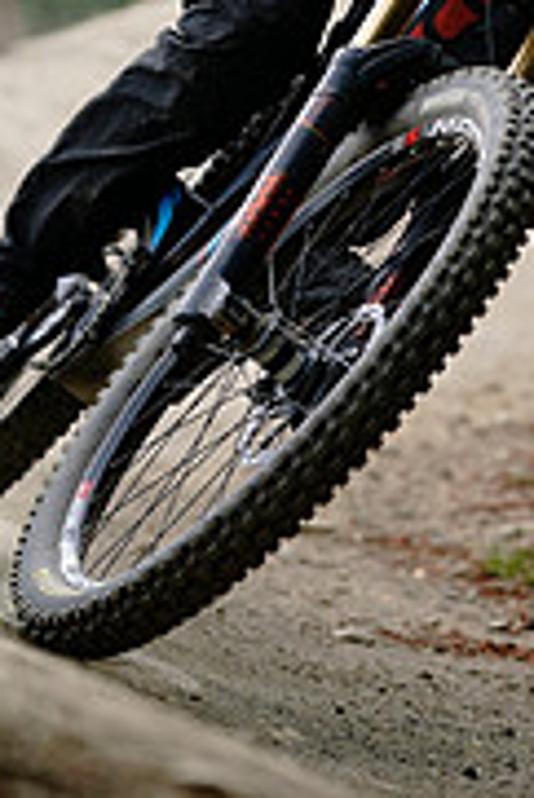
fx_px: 4974
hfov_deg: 6.1
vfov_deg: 9.1
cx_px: 534
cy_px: -172
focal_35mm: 224
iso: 500
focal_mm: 90
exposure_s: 1/1600
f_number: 2.8
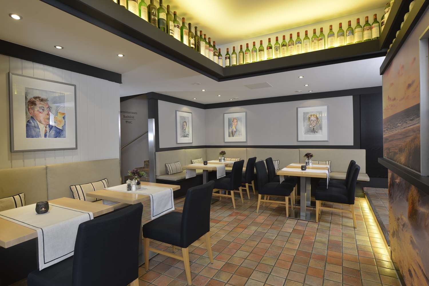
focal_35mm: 19
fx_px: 226
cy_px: 143
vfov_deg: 64.6
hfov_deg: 86.9
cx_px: 214
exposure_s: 1/5
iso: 320
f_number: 10
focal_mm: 19
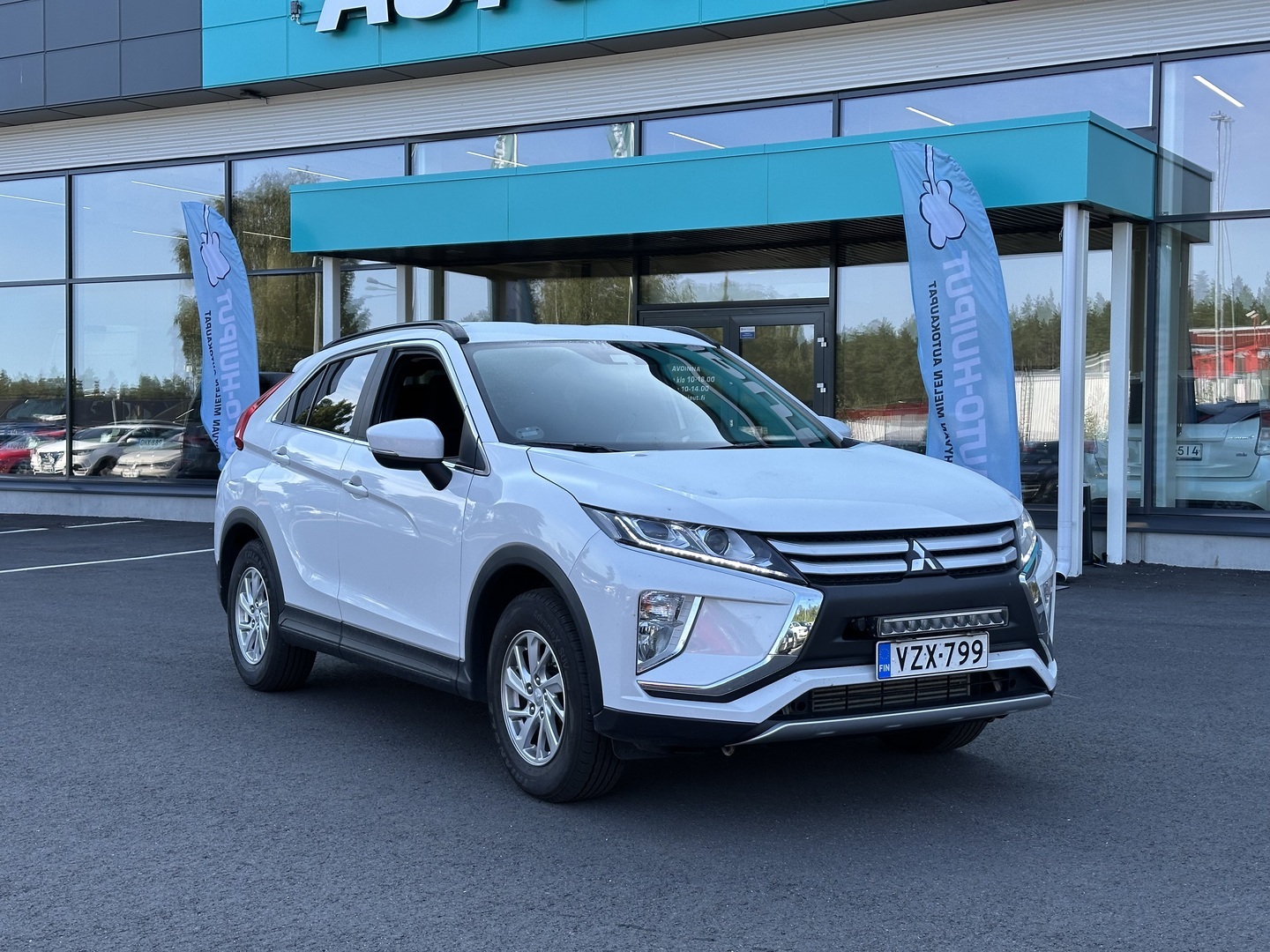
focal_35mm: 48
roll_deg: -0.5
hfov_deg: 39.7
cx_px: 635
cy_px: 476
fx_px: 1761
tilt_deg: -1.6
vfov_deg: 30.3
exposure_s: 1/1212
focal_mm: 6.86
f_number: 1.78
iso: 64
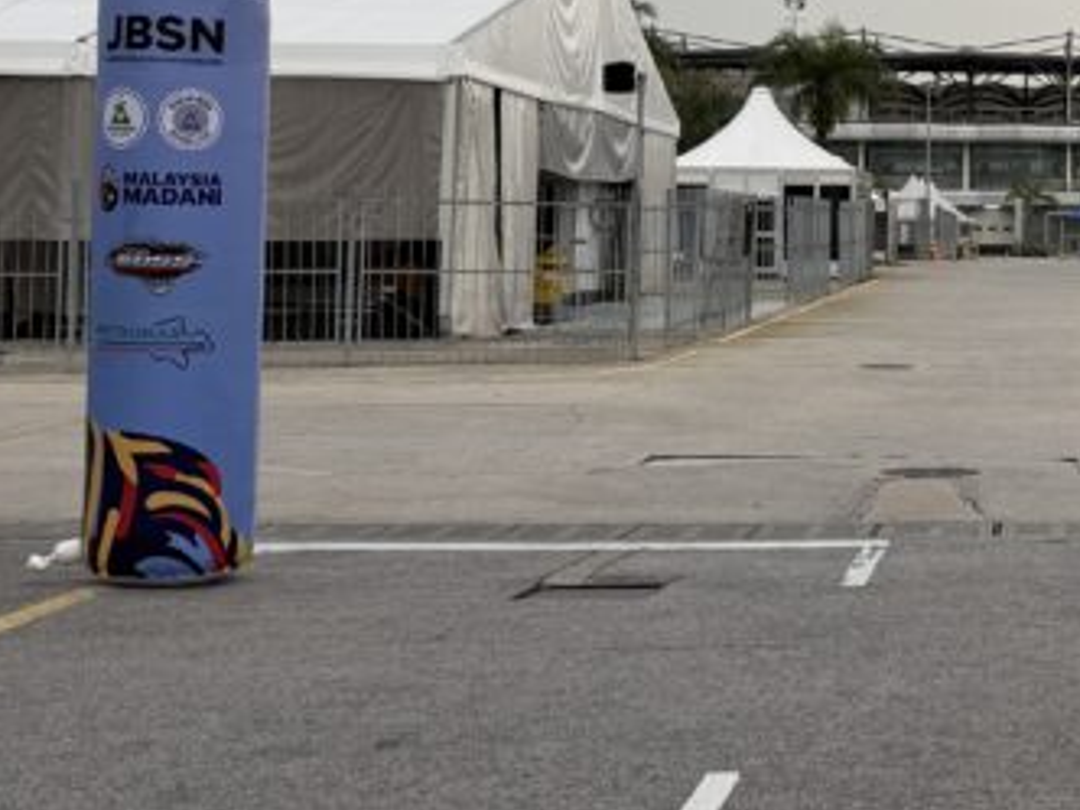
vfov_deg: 19.5
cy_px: 85
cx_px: 1113
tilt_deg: +5.0
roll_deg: -0.5
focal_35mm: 74
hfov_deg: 24.9
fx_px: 2309
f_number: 1.78
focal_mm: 6.76
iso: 80
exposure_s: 1/571
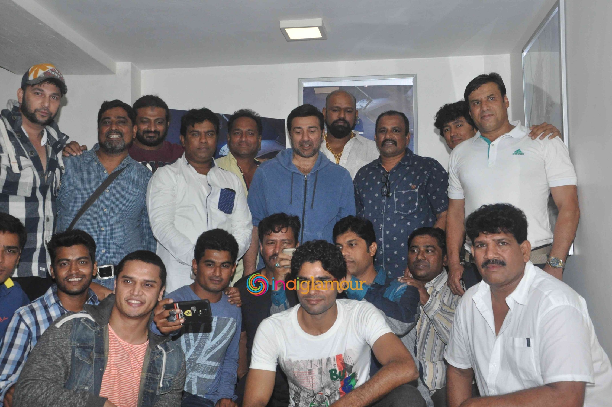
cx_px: 306
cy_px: 204
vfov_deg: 31.8
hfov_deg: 46.4
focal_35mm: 42
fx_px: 713
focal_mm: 28
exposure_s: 1/200
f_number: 10
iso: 1600
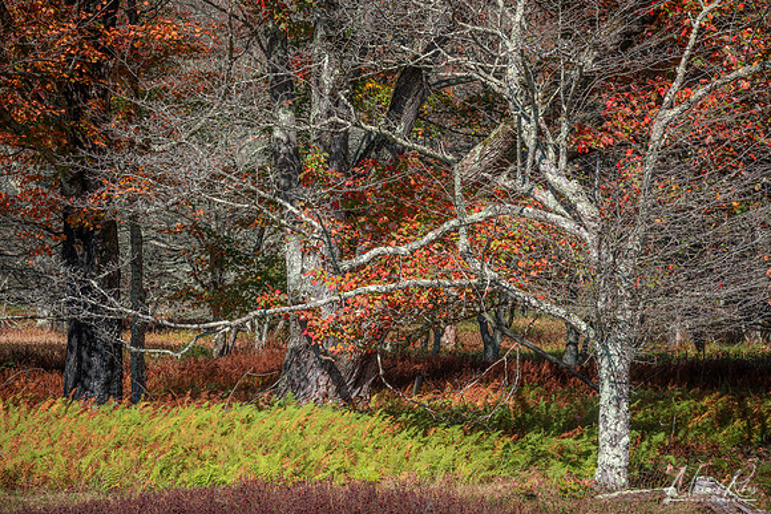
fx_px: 2035
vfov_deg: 14.4
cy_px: 257
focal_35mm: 95
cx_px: 386
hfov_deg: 21.5
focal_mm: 95
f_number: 8
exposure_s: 1/500
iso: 200
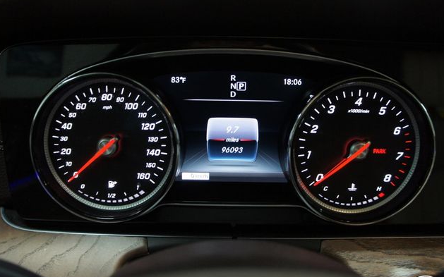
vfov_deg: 44.5
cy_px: 144
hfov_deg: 66.5
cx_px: 222
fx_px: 339
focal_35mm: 28
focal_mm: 18
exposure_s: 1/30
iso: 800
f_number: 3.5
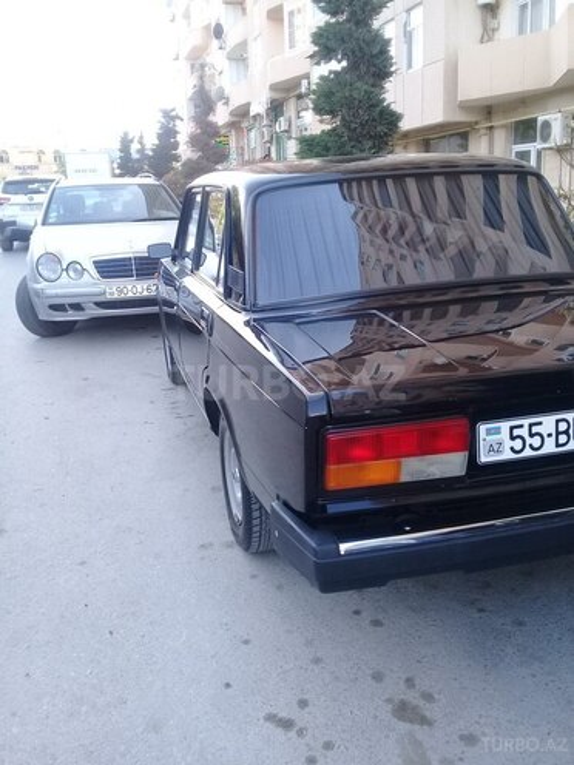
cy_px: 382
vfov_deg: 58.4
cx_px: 287
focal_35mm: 31
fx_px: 685
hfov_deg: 45.4
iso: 50
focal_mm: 3.3
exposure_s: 1/114
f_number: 2.2
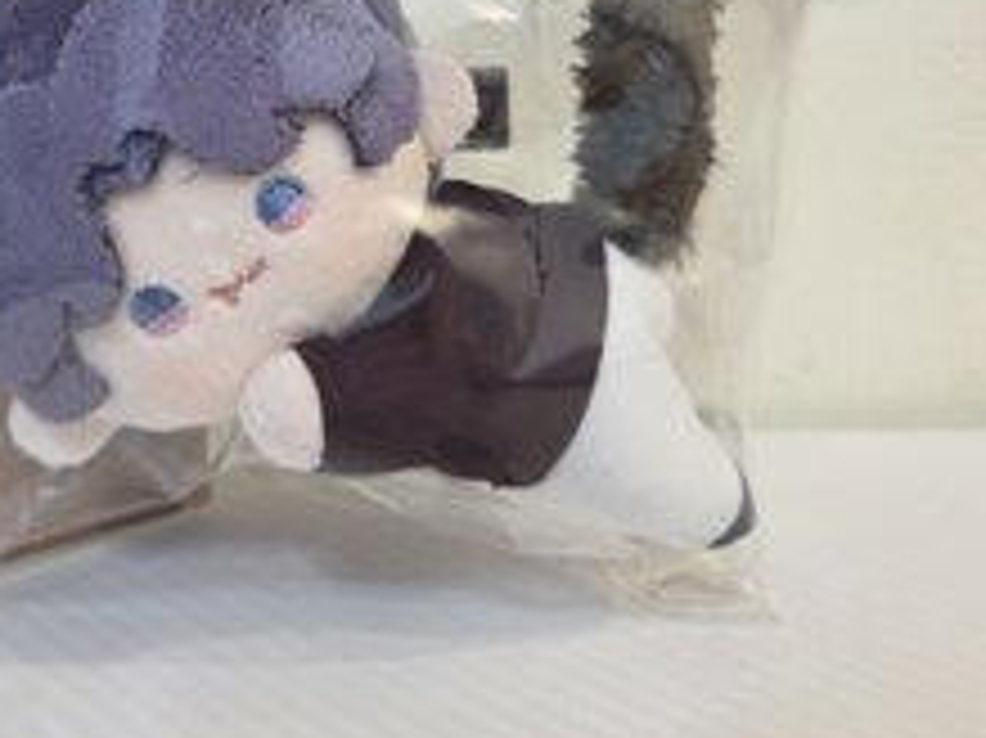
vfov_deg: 33.0
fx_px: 1196
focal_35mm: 42
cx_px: 198
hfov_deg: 42.8
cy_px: 108
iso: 400
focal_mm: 5.4
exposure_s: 1/120
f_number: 1.8
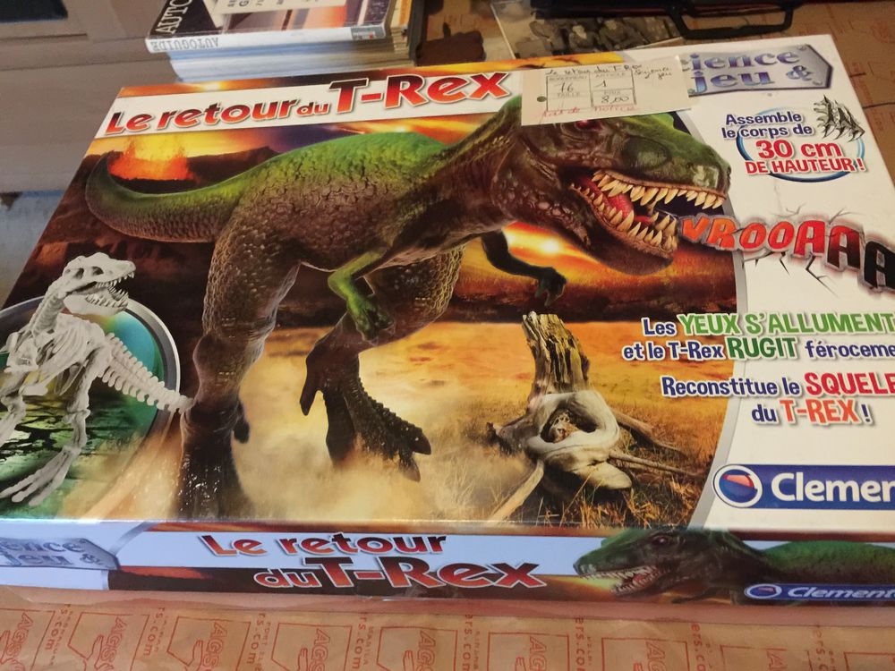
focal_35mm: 29
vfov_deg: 48.2
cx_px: 448
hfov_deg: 61.7
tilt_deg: -52.8
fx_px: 750
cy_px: 336
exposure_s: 1/8
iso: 200
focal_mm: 4.15
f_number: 2.2
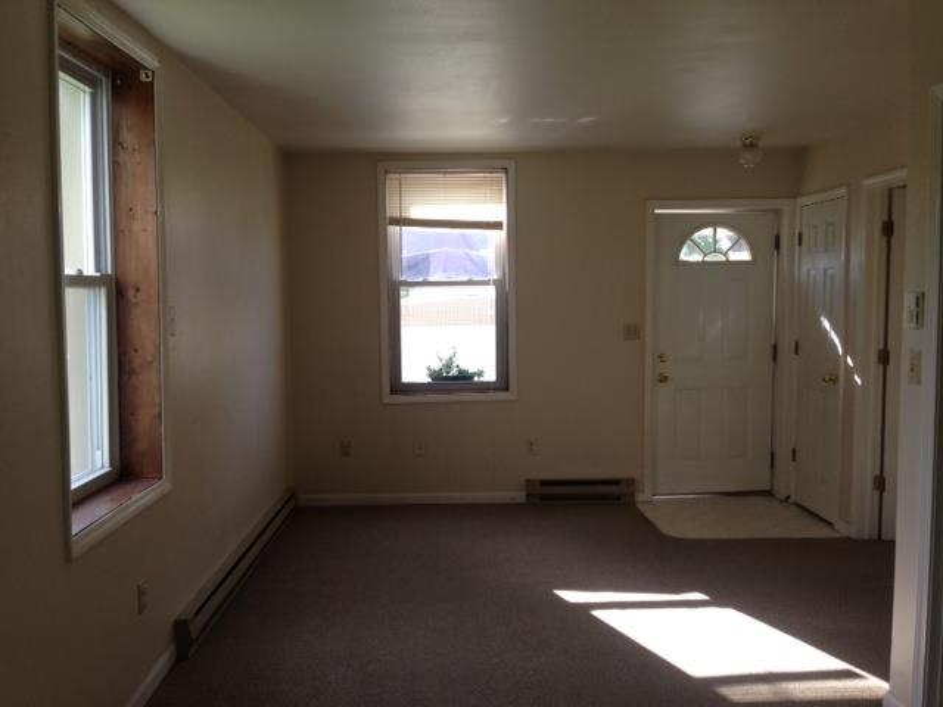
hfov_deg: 55.4
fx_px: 899
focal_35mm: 33
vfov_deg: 42.9
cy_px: 354
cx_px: 472
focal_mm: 4.12
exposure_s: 1/120
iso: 50
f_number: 2.4
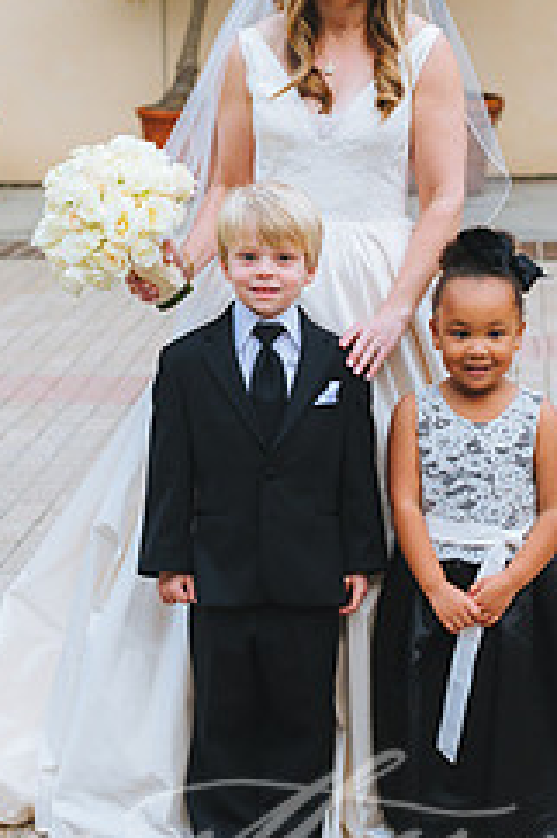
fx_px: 2161
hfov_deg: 14.7
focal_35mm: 93
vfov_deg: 21.7
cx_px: 303
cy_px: 215
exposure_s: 1/640
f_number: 3.2
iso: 1000
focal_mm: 50
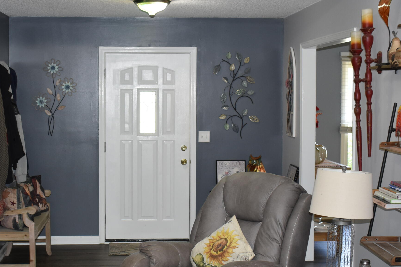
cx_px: 162
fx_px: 690
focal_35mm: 62
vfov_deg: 21.9
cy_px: 136
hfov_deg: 32.3
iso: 800
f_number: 4
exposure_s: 1/60
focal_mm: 24
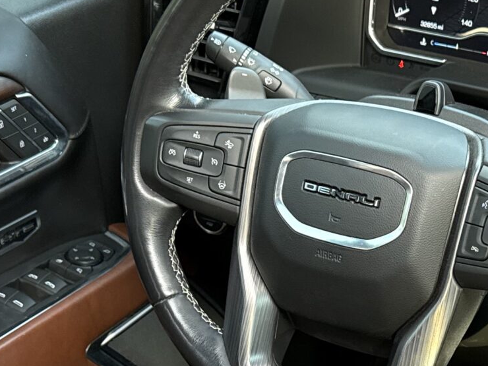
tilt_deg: -35.3
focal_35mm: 83
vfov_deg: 17.1
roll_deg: -2.5
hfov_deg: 23.3
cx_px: 373
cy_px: 415
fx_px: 1170
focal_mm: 6.76
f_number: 1.78
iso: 200
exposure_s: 1/83
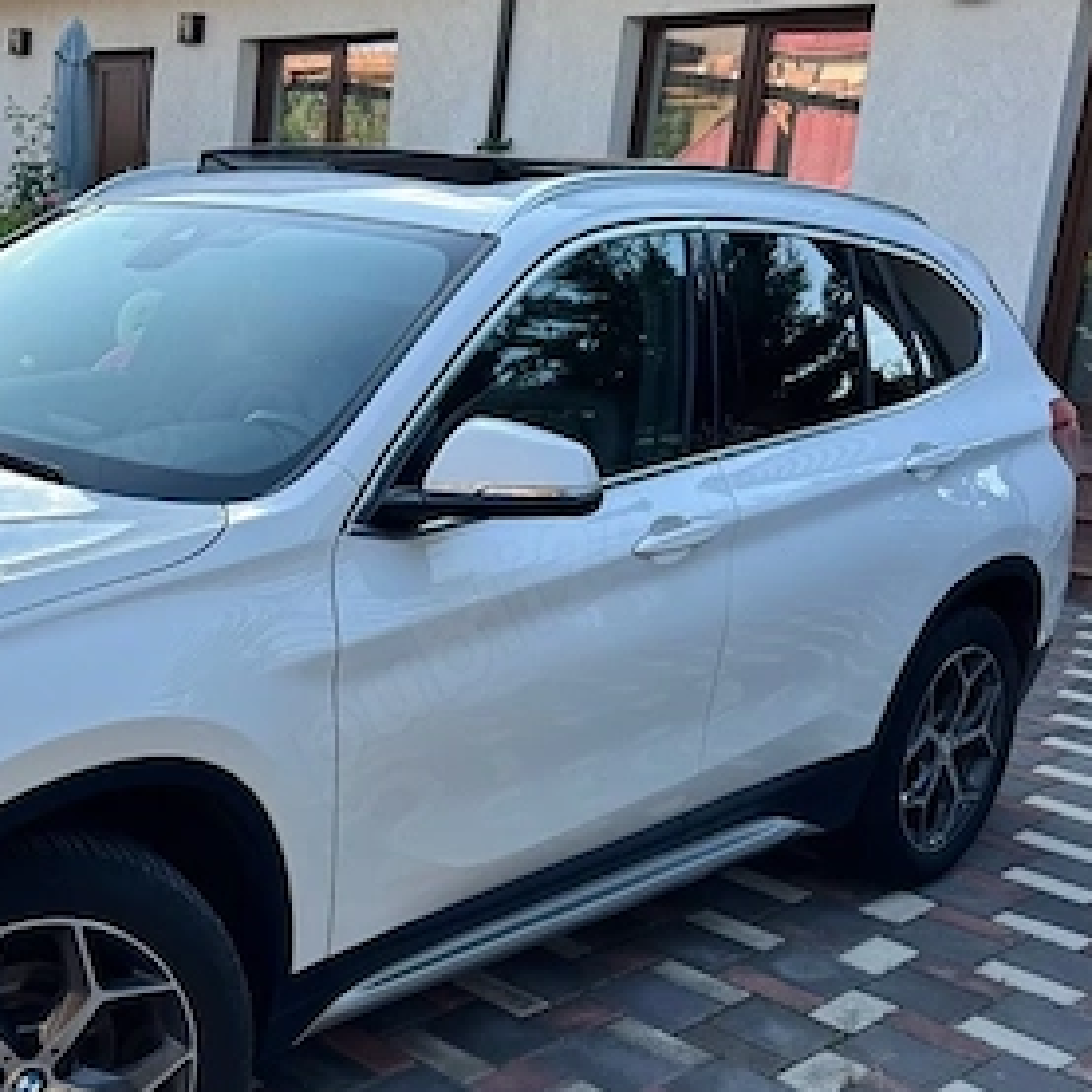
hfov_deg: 34.5
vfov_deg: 36.7
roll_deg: -2.8
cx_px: 87
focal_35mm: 46
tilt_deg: -14.0
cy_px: 611
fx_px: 1642
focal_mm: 6.76
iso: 80
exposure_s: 1/1215
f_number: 1.78
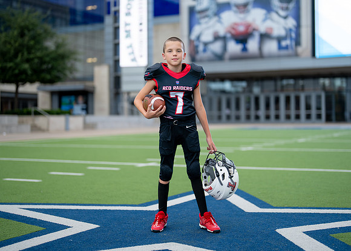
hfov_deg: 32.8
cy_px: 114
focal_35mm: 60
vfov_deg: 23.7
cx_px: 184
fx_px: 596
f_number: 1.2
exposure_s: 1/1000
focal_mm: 50
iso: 100
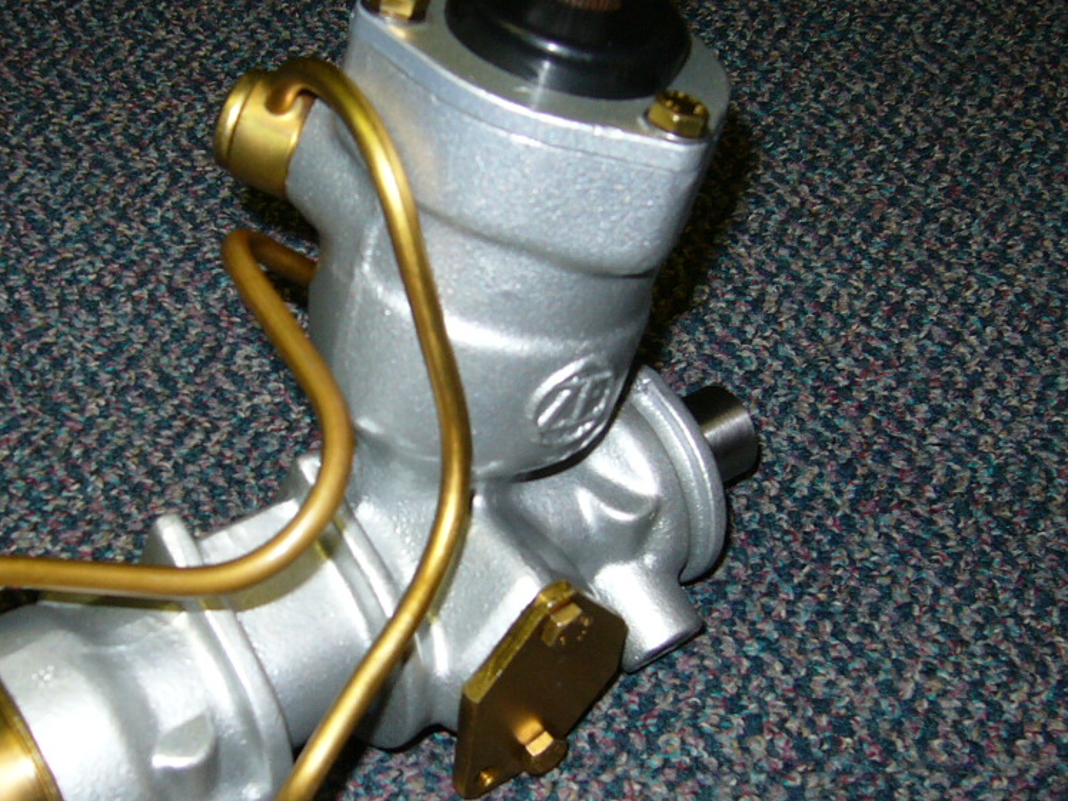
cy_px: 455
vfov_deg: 24.4
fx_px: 1851
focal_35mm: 60
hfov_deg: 31.8
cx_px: 329
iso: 100
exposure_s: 1/60
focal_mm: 5.8
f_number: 2.8
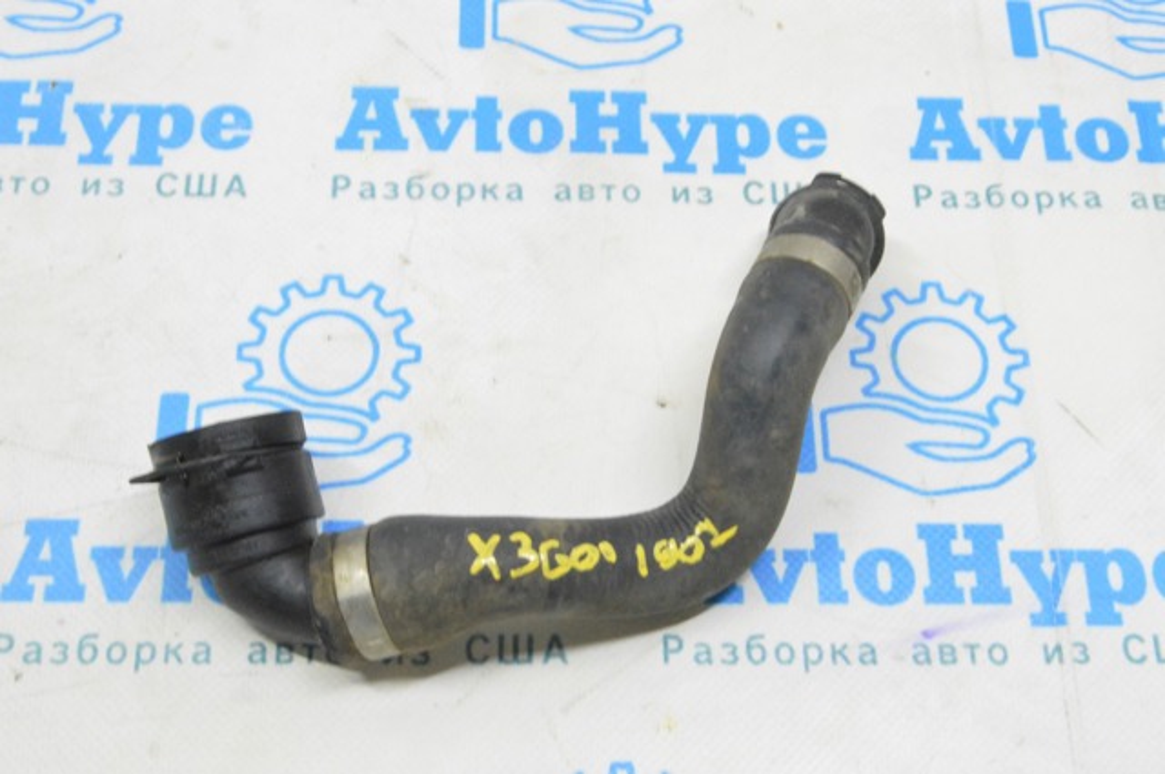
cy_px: 387
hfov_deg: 35.1
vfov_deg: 23.7
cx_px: 582
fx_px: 1842
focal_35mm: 57
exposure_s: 1/15
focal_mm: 38
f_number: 20
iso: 6400
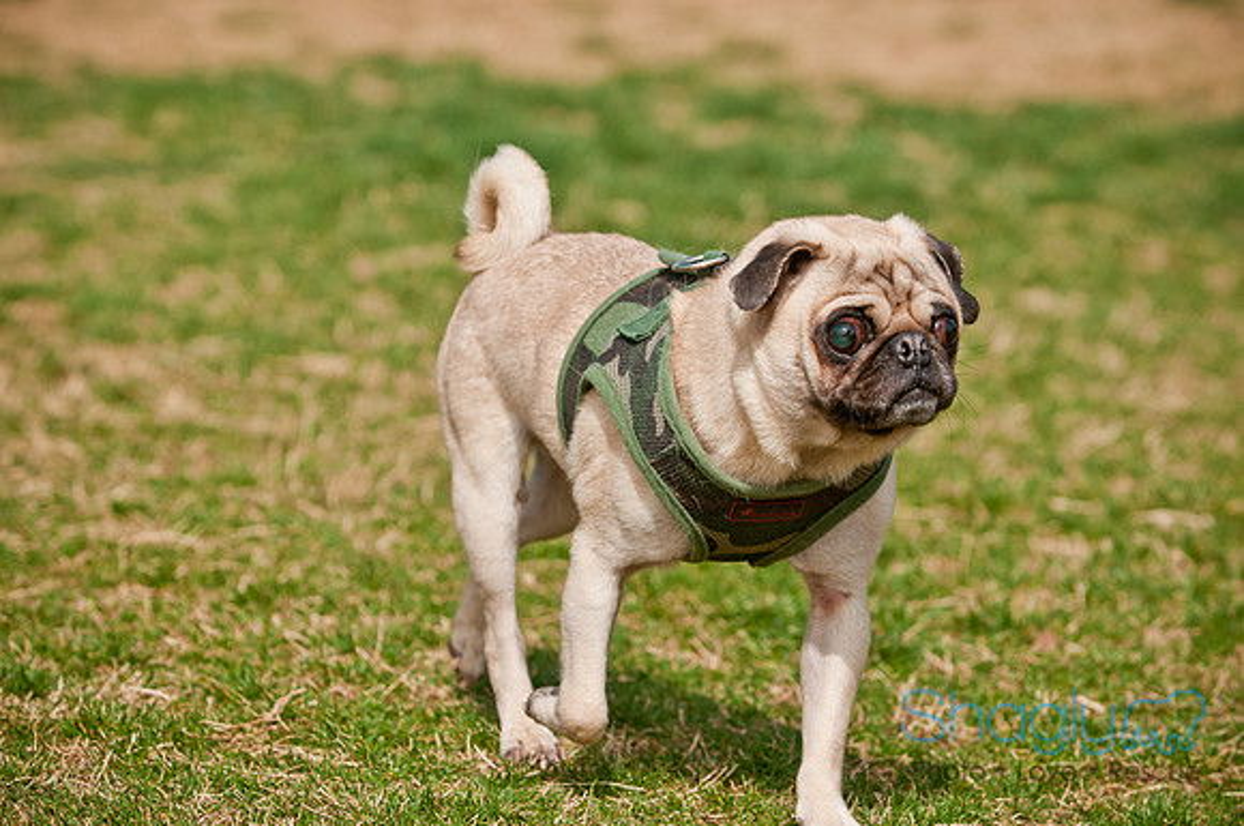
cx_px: 622
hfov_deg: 11.4
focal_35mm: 180
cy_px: 413
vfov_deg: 7.6
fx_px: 6211
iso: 200
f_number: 5
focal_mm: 120
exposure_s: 1/1250
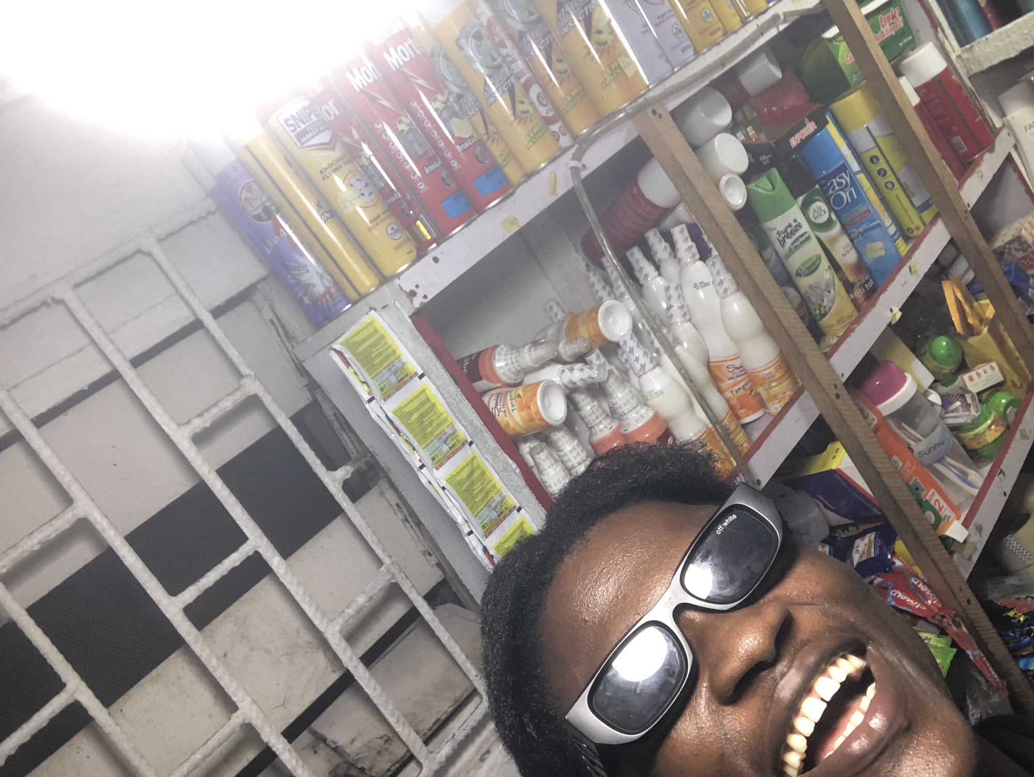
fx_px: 957
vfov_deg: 44.2
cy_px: 388
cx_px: 517
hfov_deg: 56.8
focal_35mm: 32
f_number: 2.2
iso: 50
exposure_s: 1/30
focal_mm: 2.87
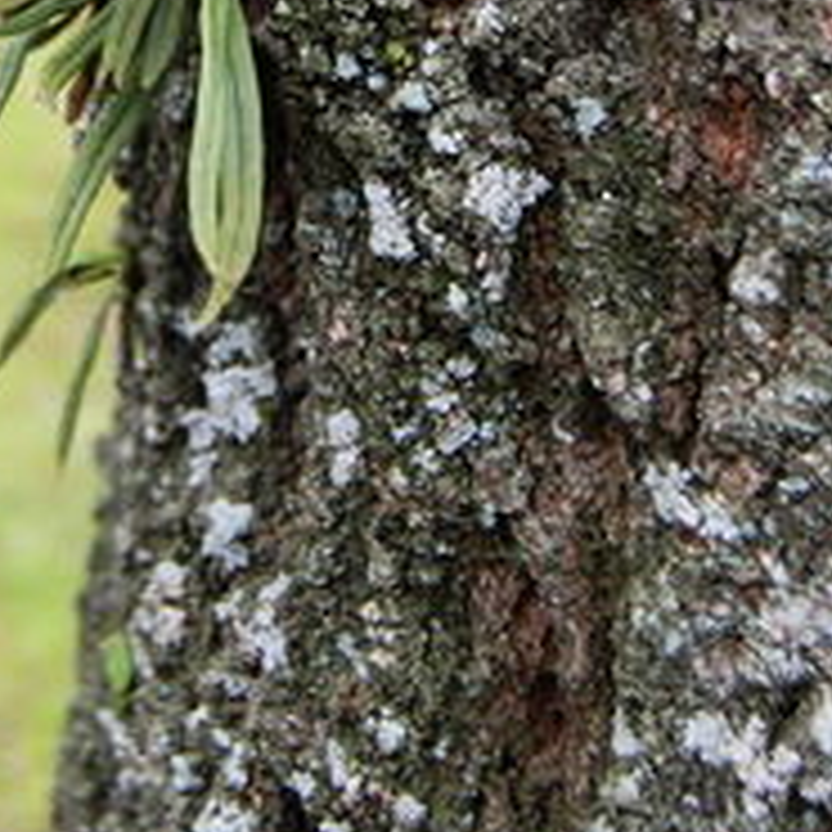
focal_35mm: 86
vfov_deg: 19.0
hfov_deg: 19.9
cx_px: 155
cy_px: -180
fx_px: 2339
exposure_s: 1/125
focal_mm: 26
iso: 400
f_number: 5.6
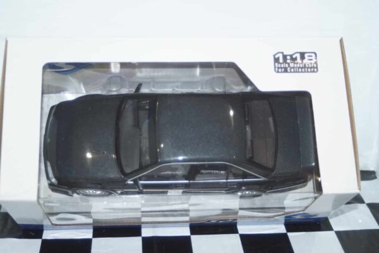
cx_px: 190
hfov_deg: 33.4
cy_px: 126
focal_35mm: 60
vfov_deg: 22.6
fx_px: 632
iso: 800
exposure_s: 1/125
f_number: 4.5
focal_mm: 40
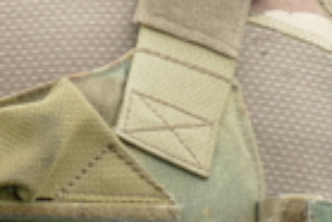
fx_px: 1440
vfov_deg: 8.8
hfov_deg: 10.9
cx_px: -502
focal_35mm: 156
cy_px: 88
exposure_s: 1/250
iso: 125
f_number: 3
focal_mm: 10.6
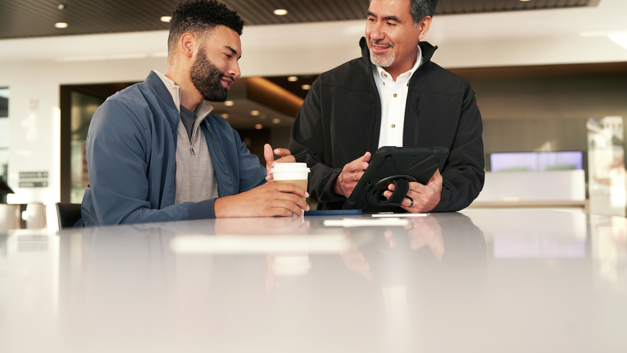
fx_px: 881
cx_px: 310
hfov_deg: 39.2
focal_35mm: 53
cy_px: 142
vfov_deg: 22.6
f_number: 3.2
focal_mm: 50
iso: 800
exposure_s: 1/1000
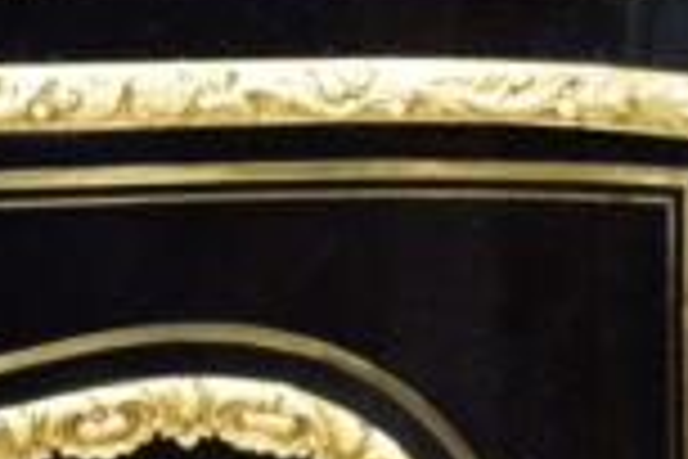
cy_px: 785
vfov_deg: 1.8
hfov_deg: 2.7
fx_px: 14377
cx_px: 832
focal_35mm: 752
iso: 560
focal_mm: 75
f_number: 6.3
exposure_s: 1/30
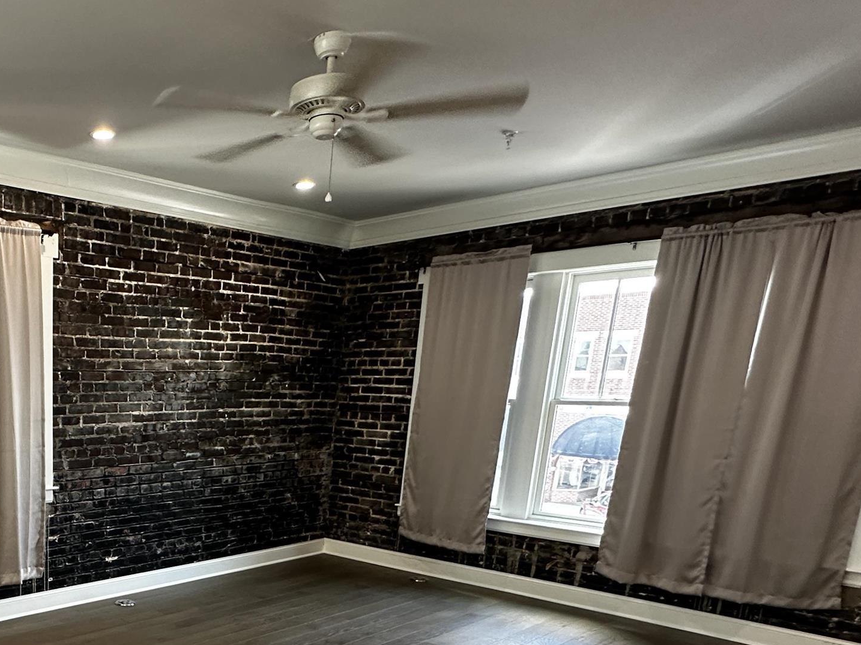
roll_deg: -1.0
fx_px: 746
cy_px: 575
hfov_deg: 52.8
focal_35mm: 30
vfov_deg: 43.0
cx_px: 89
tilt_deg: -14.1
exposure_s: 1/60
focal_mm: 2.22
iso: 200
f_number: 2.2
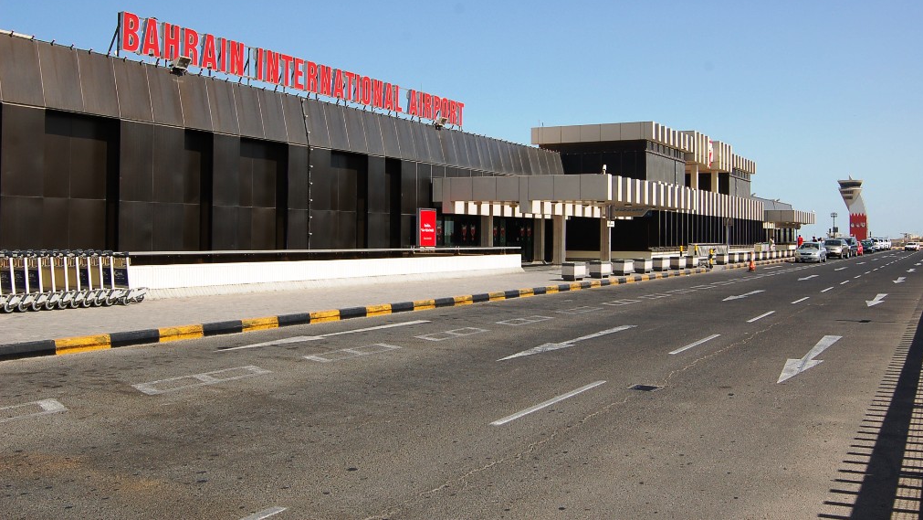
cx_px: 467
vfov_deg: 32.3
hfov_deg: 54.6
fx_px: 894
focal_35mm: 37
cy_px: 211
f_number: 10
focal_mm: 23
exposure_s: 1/400
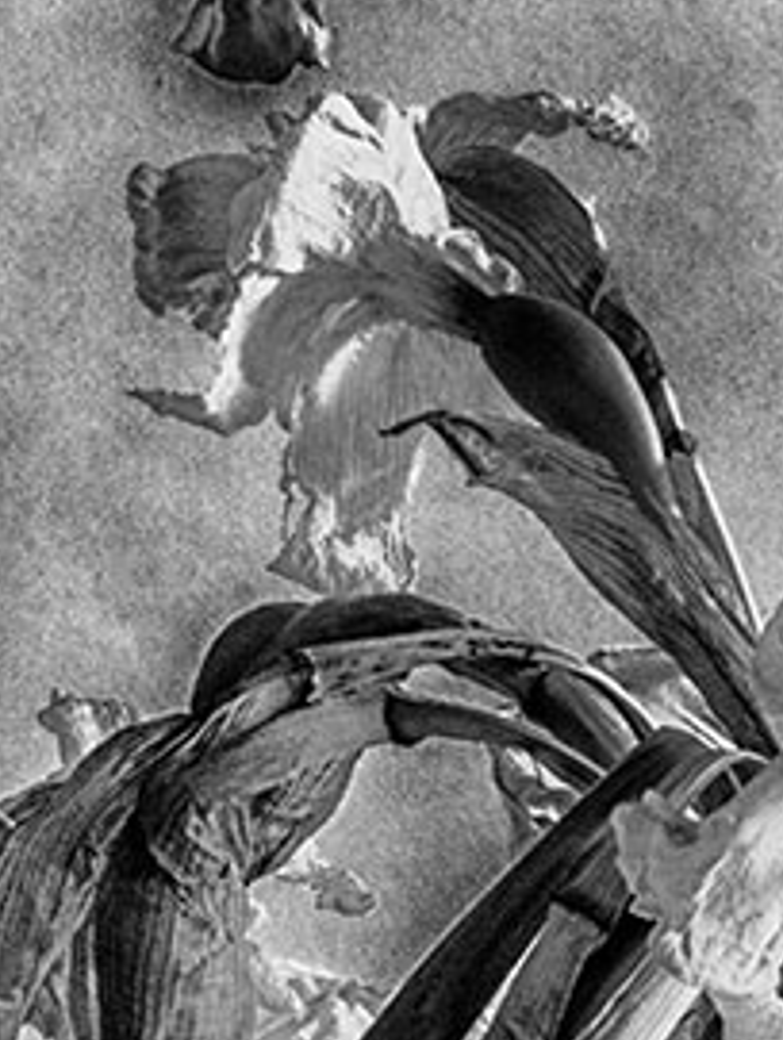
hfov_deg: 7.3
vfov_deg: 9.2
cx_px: 169
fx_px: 6138
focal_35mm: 204
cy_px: 1992
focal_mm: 32
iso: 200
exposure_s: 1.3
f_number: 22
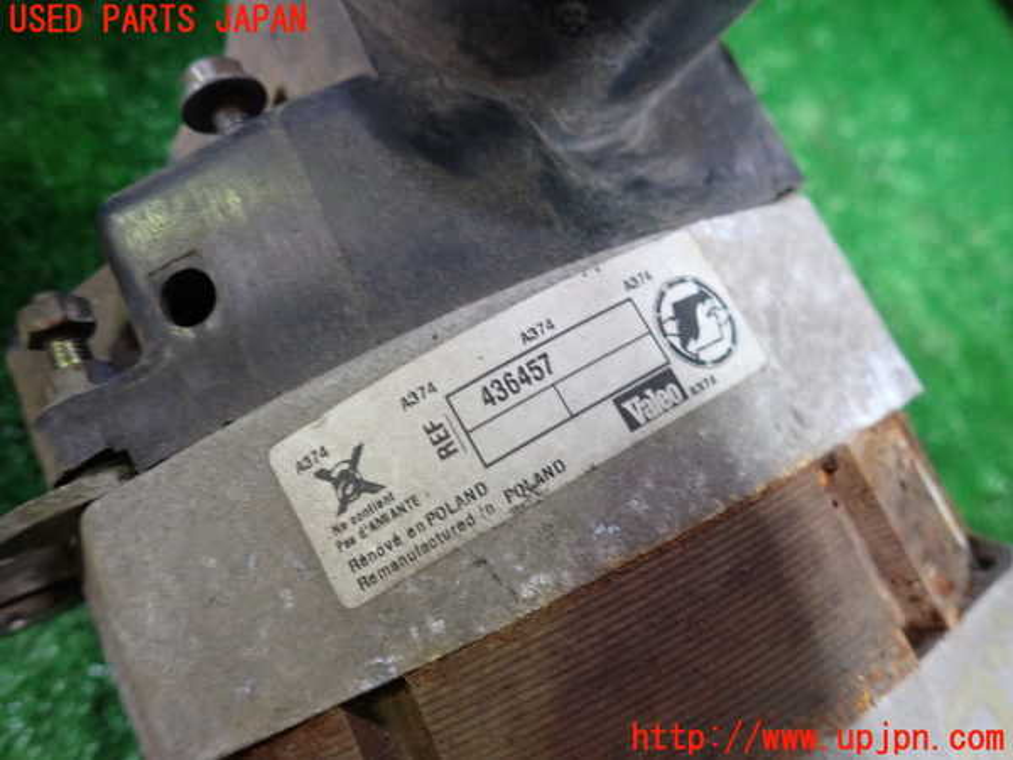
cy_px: 380
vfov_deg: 54.9
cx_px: 506
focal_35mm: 25
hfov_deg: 69.4
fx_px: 732
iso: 320
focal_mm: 4.5
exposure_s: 1/30
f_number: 2
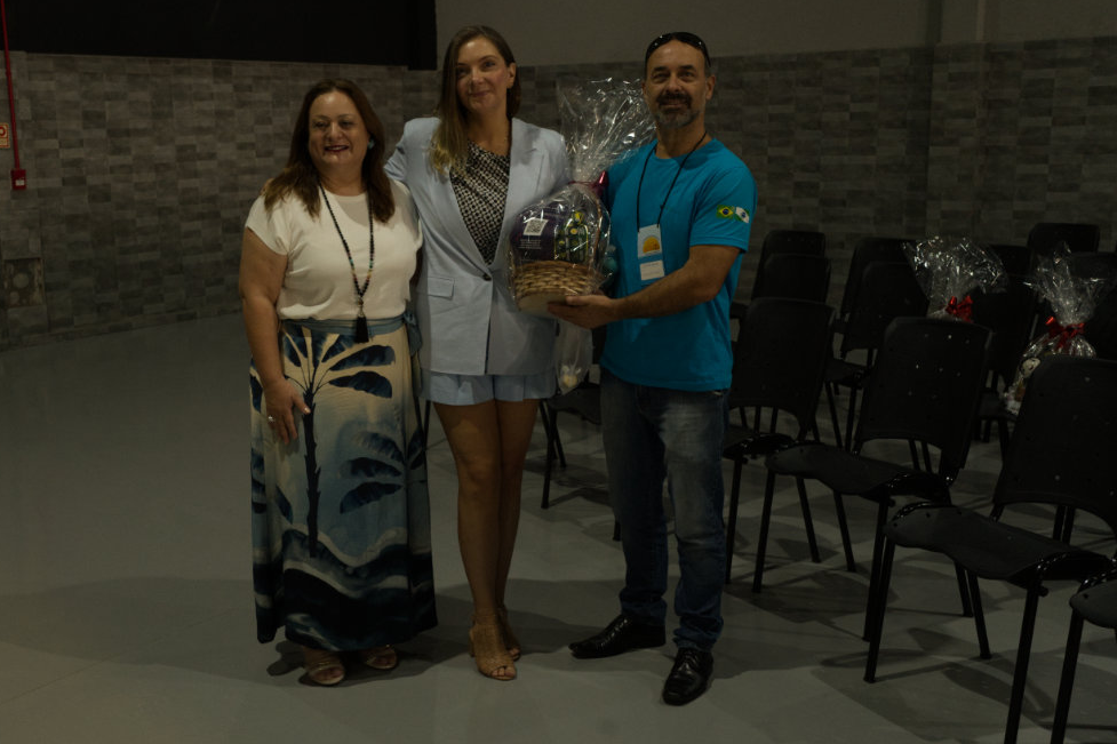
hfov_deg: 45.2
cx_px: 449
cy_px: 406
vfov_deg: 31.2
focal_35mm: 43
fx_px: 1334
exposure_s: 1/80
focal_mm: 35
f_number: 5.6
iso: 3200
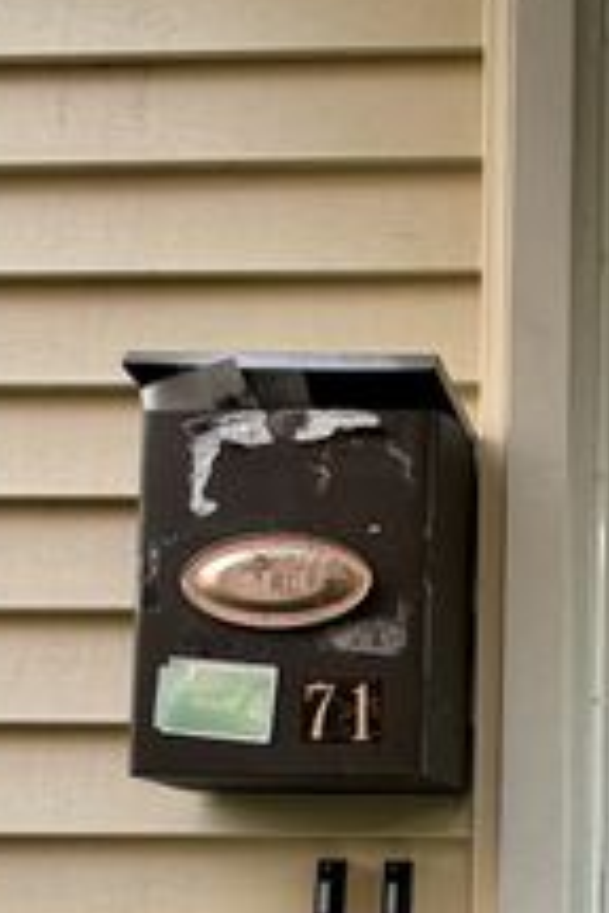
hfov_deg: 25.6
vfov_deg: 38.8
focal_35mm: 45
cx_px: 795
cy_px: 907
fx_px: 1142
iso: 40
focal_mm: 2.22
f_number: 2.2
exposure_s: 1/136
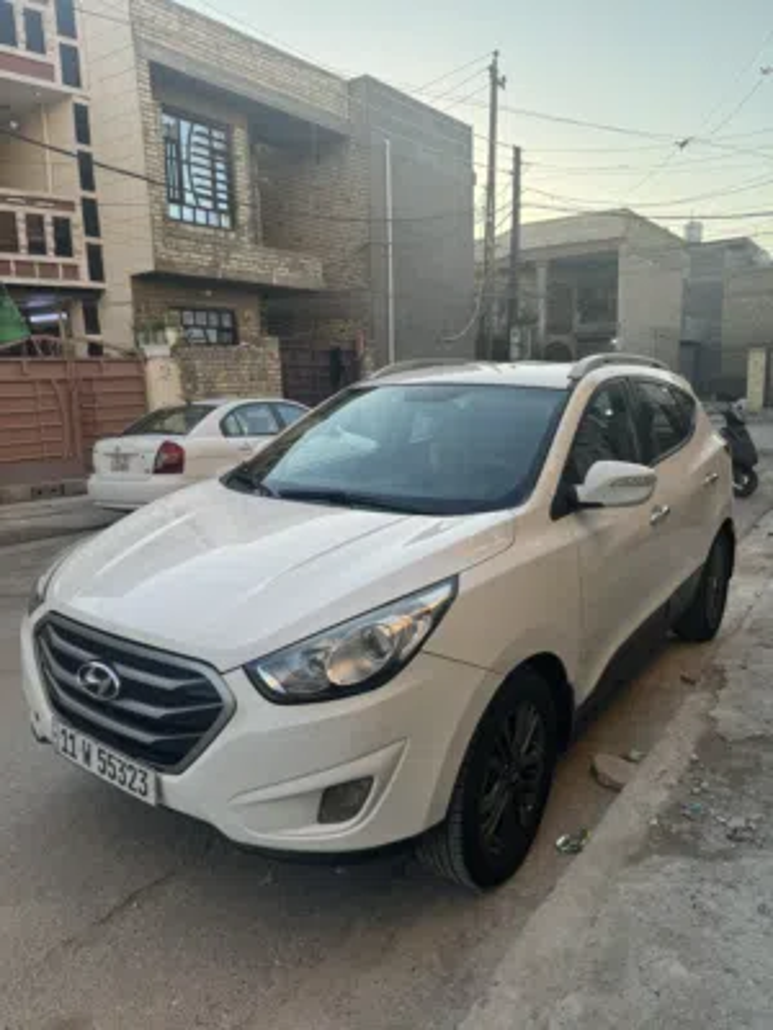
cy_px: 515
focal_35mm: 24
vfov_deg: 71.6
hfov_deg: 56.8
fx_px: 715
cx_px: 386
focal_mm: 6.76
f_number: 1.78
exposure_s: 1/593
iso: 80
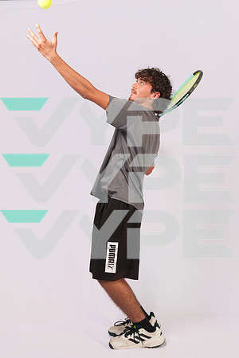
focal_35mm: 34
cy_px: 179
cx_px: 120
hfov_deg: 38.9
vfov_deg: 55.8
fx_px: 339
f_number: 5.6
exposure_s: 1/125
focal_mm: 34
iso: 160
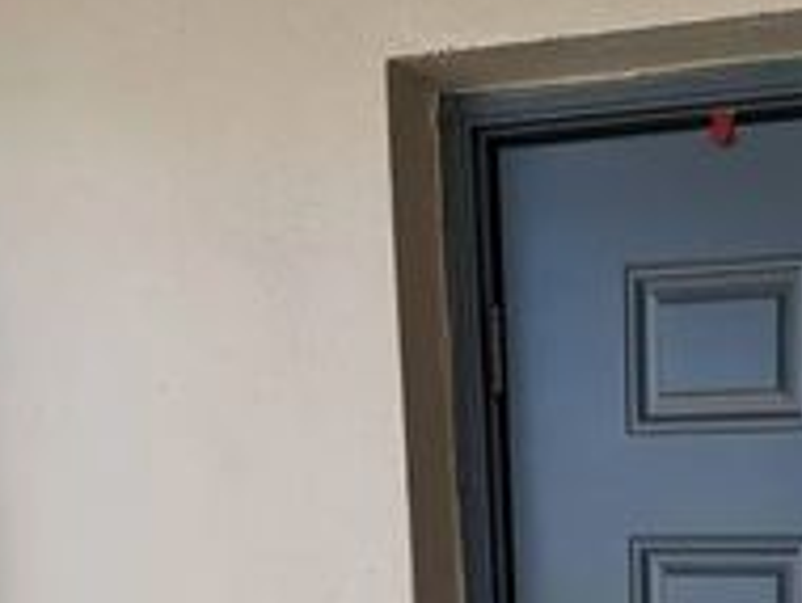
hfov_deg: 30.2
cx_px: 962
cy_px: 949
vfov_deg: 21.7
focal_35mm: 54
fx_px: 1253
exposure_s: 1/198
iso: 28
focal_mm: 2.35
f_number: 2.2
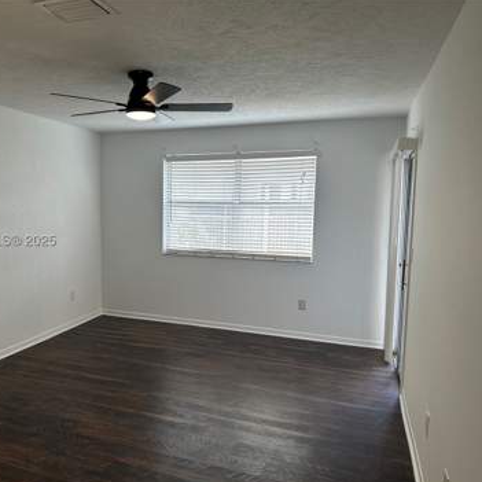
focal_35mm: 29
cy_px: 243
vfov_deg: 55.6
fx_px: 457
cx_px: 177
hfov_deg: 54.9
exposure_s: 1/120
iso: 200
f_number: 1.78
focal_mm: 6.86
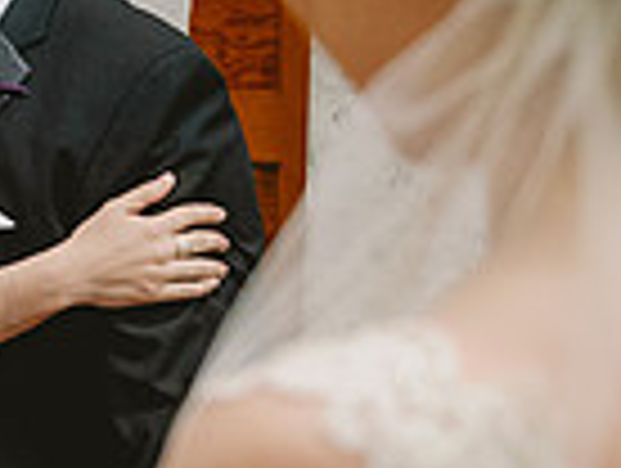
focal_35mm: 130
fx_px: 2336
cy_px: 184
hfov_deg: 14.8
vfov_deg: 11.4
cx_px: -63
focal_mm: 28
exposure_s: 1/320
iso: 2000
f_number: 2.8
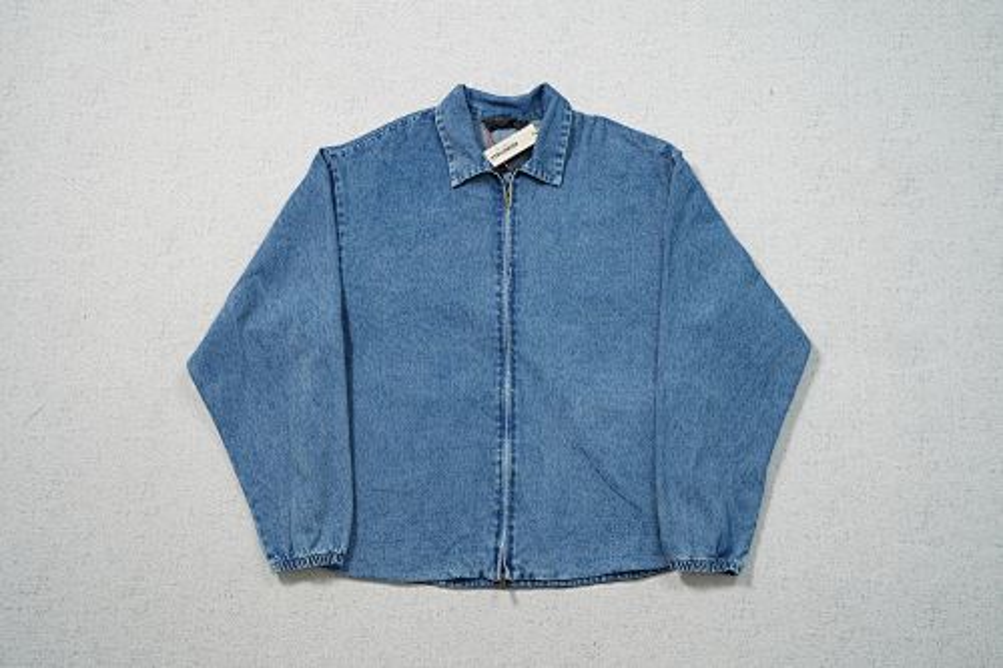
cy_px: 334
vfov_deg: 37.8
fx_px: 975
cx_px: 502
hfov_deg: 54.5
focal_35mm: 35
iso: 1600
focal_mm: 35
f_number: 10
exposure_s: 1/100
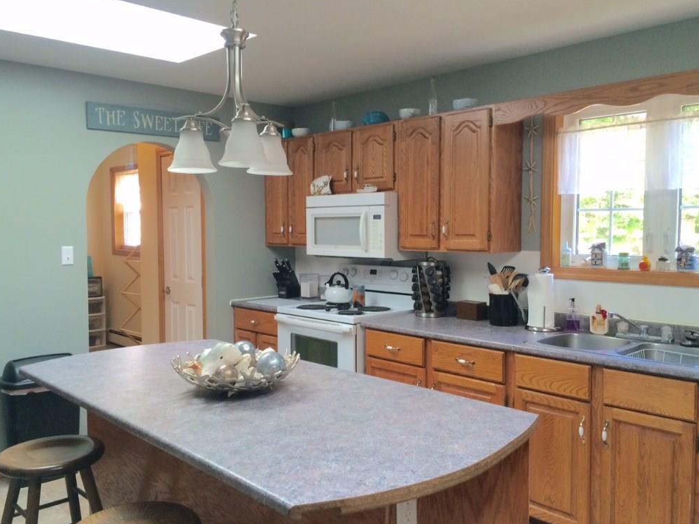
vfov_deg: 46.8
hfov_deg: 60.0
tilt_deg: -3.3
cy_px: 261
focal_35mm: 30
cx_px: 347
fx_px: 606
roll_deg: -0.9
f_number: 2.2
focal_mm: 4.15
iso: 50
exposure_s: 1/30
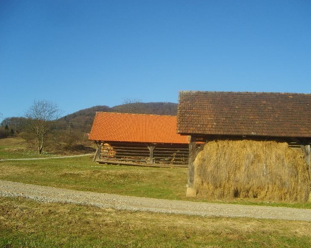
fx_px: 341
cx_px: 165
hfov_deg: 49.1
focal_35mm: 37
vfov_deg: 40.1
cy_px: 124
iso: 50
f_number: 2.8
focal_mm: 5.8
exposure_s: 1/750
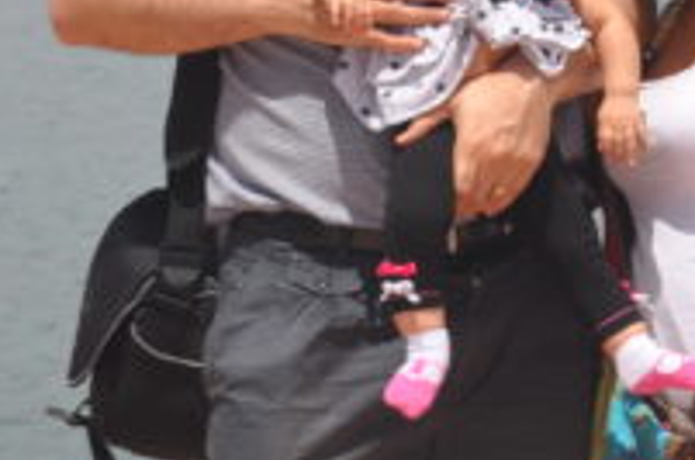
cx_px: 1183
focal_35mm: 241
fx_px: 4642
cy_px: -294
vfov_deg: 5.6
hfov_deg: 8.3
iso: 200
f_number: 10
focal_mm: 42
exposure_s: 1/400
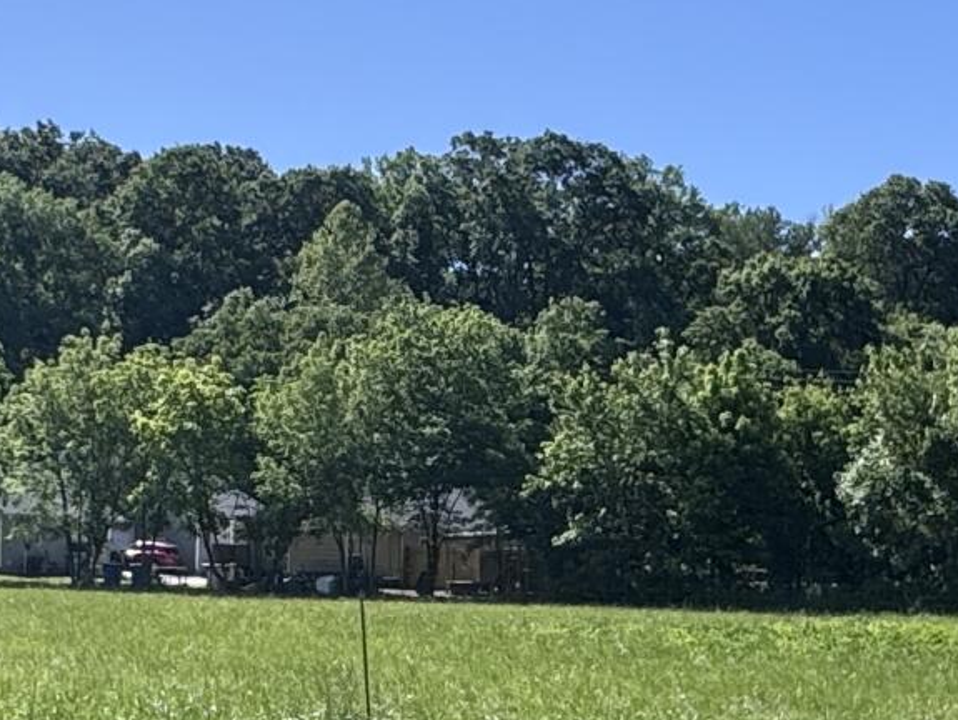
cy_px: 505
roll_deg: -0.4
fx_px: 2022
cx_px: 357
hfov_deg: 26.6
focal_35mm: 73
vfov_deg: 20.1
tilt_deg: +2.6
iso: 50
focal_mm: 2.22
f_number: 2.2
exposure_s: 1/1789
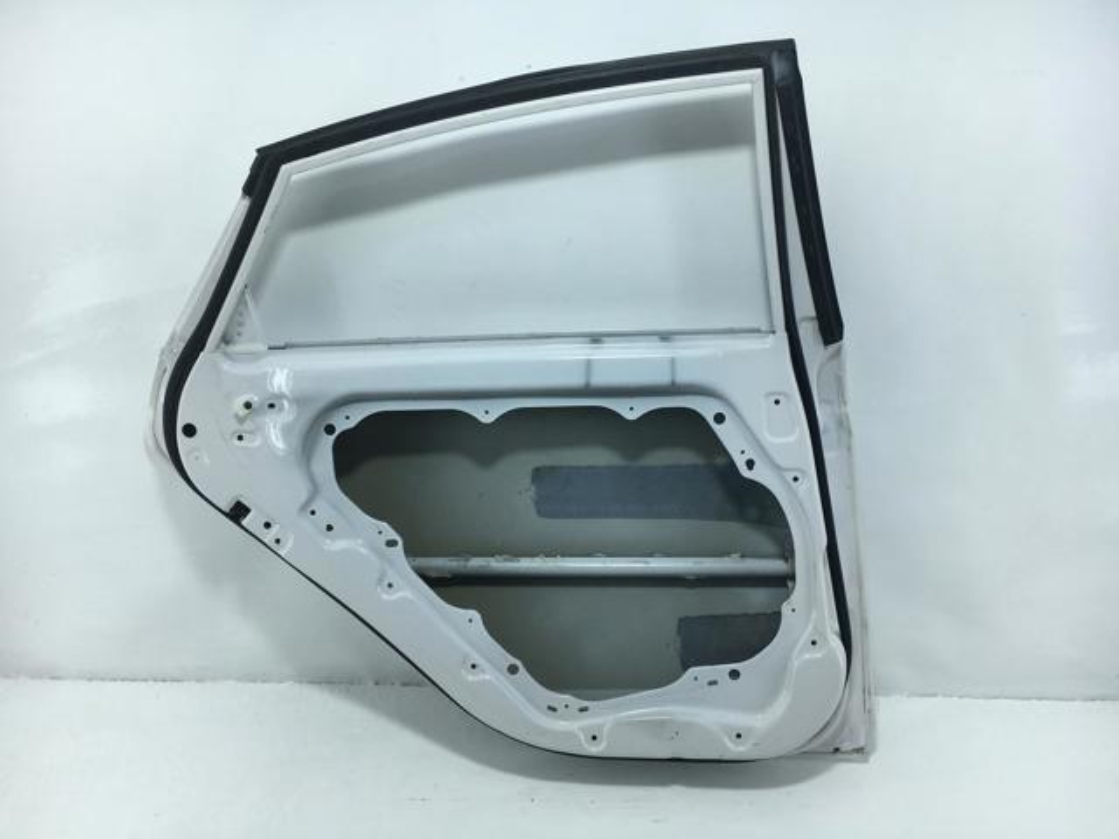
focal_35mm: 29
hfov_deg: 61.7
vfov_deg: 48.2
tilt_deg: -23.8
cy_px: 420
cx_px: 560
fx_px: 937
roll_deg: +0.3
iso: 25
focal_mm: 4.15
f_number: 2.2
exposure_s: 1/336
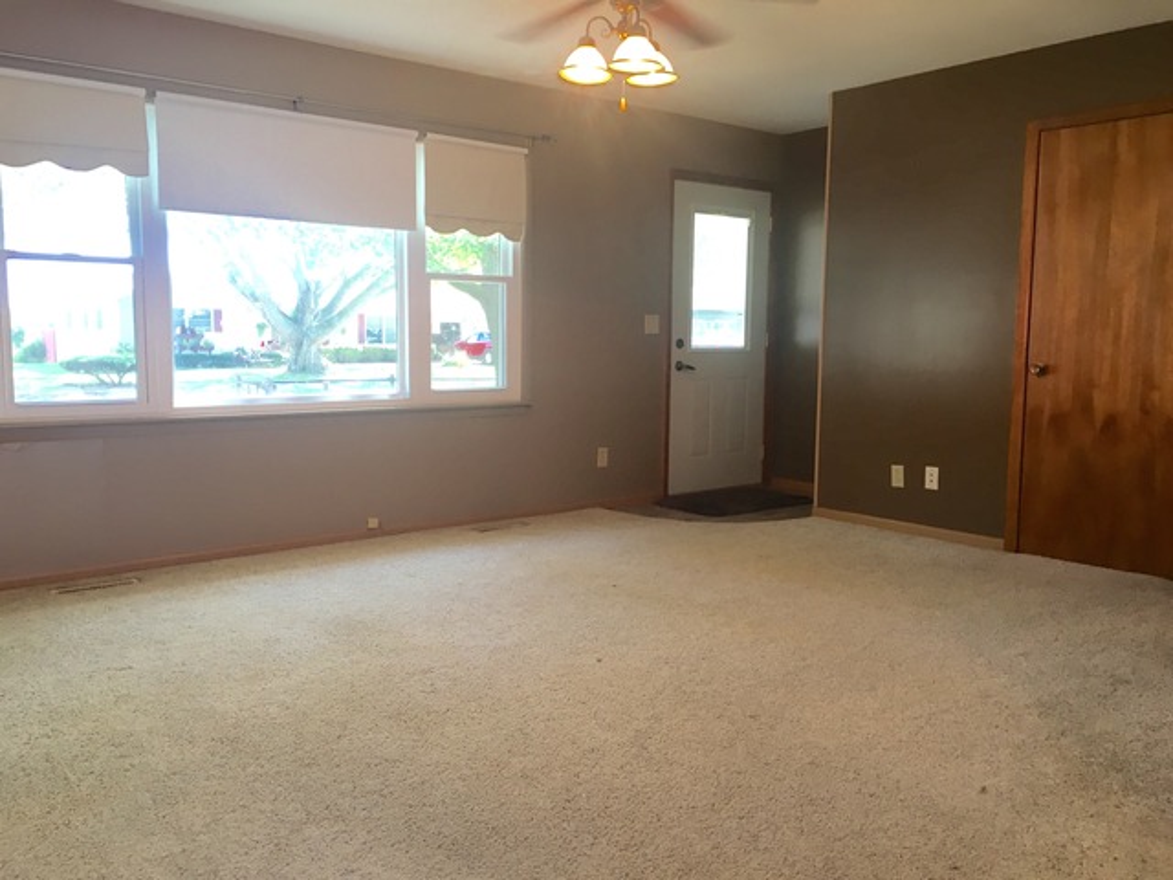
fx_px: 983
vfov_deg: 48.2
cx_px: 586
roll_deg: -0.7
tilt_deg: -5.7
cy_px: 440
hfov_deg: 61.7
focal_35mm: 29
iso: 50
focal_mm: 4.15
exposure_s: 1/30
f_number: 2.2
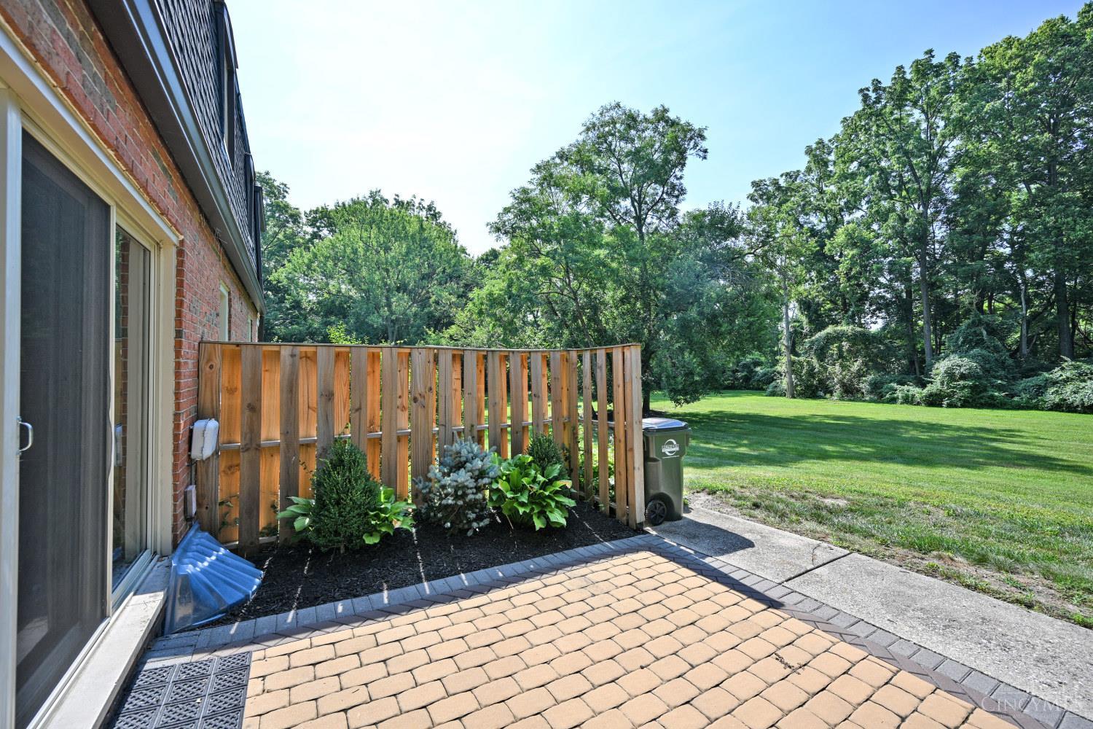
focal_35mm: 14
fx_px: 425
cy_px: 364
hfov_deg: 104.3
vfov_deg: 81.2
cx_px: 546
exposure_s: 1/320
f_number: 6.3
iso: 100
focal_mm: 14
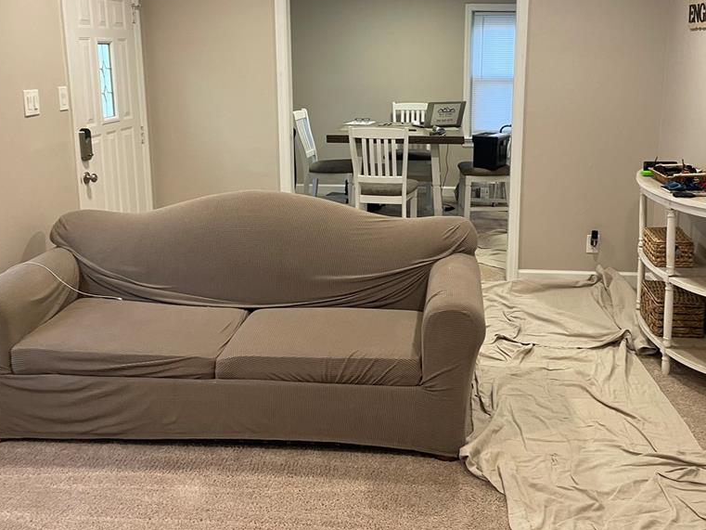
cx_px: 417
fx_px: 714
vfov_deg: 40.2
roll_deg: +0.4
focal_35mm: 35
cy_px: 178
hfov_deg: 52.3
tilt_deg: -9.2
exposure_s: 1/60
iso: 125
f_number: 1.6
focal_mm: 4.2
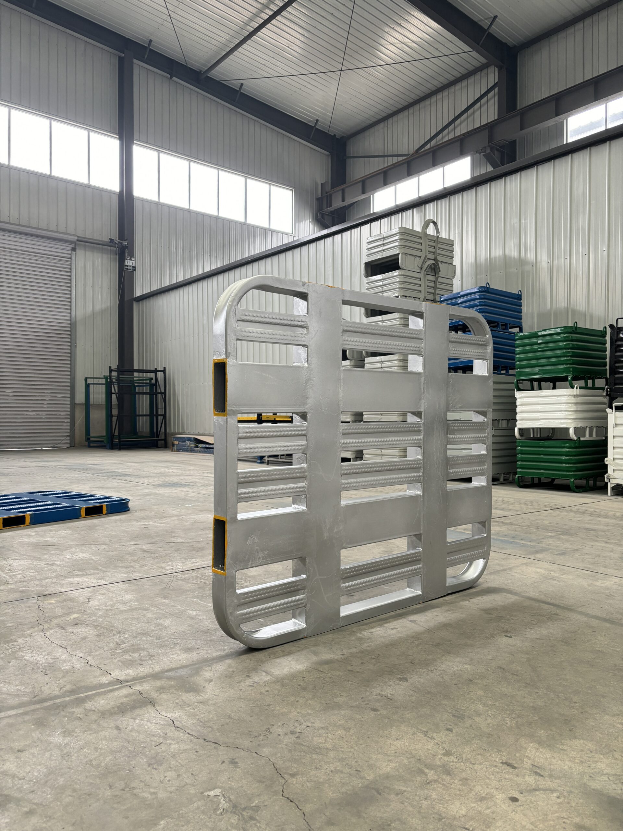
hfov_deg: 53.1
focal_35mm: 26
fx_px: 624
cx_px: 312
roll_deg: +0.2
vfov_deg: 67.3
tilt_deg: -0.1
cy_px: 416
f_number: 1.6
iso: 125
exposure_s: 1/86
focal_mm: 5.96
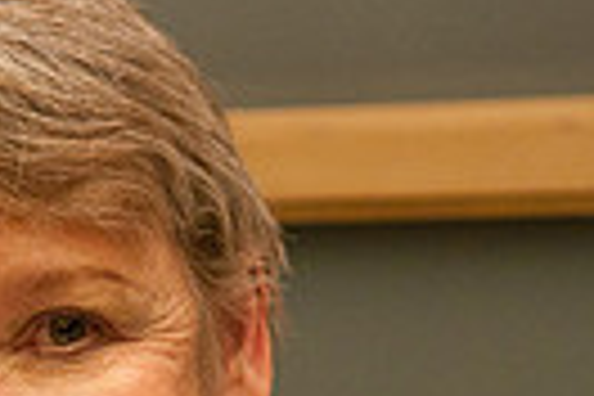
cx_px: -356
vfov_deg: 5.4
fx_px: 4125
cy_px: 592
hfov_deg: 8.0
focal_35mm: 250
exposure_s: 1/80
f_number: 2.8
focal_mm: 38
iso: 1000
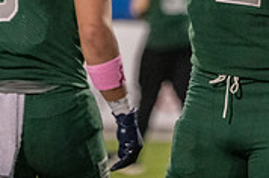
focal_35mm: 807
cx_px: 304
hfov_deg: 2.6
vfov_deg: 1.7
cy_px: -100
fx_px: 6019
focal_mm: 247
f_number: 5.6
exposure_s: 1/1250
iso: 12800
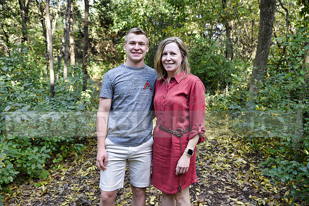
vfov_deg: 45.0
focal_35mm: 29
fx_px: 249
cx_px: 154
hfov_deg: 63.6
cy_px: 103
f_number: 3.5
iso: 200
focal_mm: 29
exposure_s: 1/60
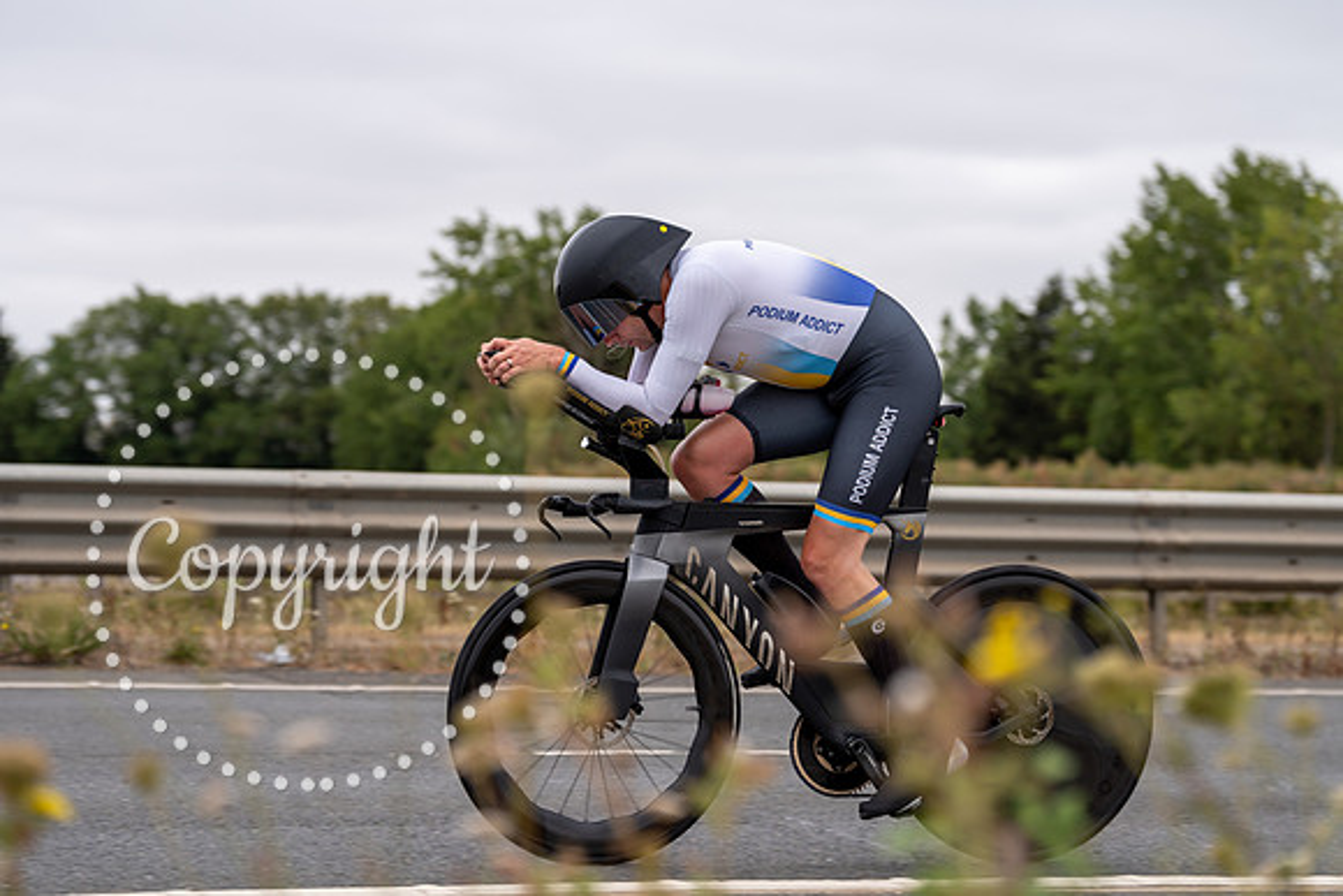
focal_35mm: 91
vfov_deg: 15.0
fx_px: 3399
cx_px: 672
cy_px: 448
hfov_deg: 22.4
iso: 100
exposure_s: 1/800
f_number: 3.5
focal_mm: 88
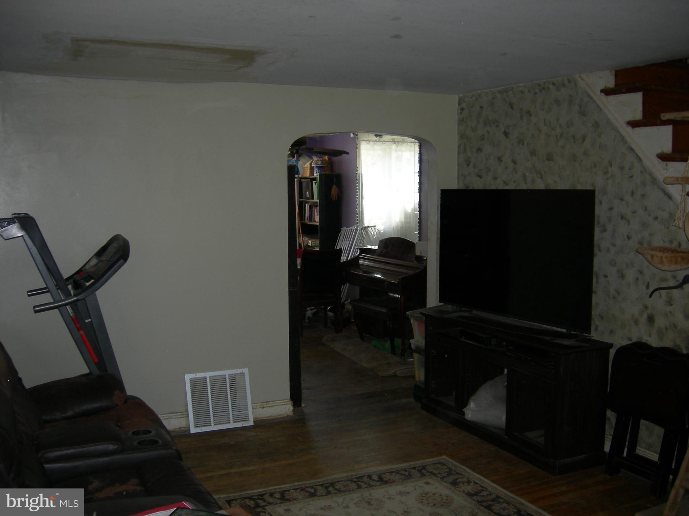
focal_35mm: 36
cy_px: 258
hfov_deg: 51.4
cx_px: 344
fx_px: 717
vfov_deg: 39.7
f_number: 2.7
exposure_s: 1/60.1
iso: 64
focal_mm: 7.5
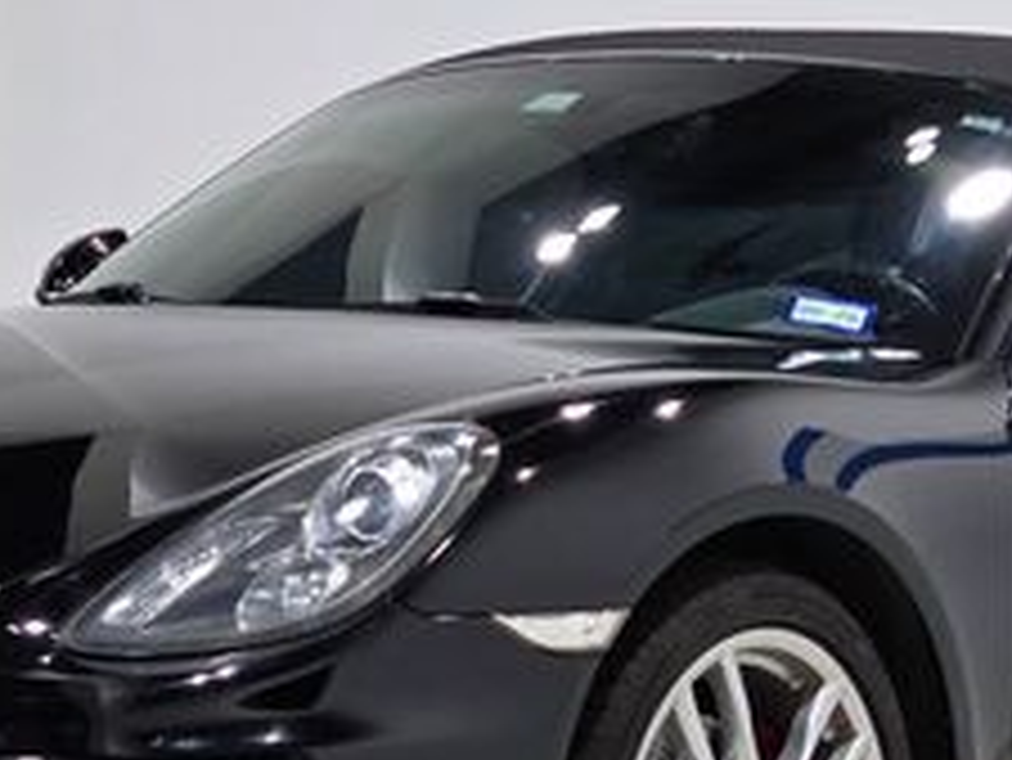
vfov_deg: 7.6
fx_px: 5733
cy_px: 639
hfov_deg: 10.1
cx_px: 517
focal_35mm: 196
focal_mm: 7.9
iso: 160
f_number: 2.4
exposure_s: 1/120
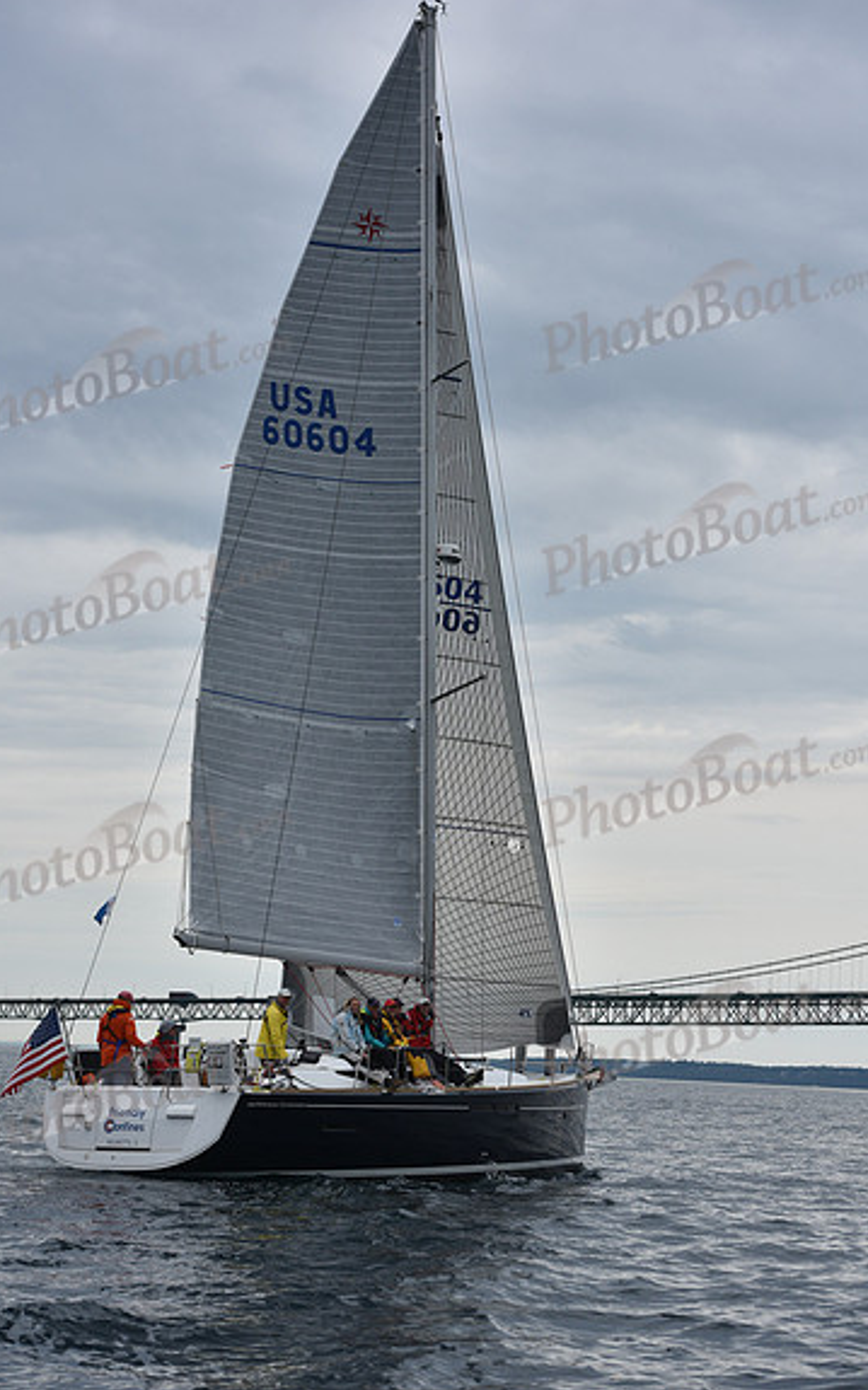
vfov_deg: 28.6
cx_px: 417
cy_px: 694
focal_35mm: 72
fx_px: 2727
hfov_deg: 18.1
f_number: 6.3
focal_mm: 70
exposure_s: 1/800
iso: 250
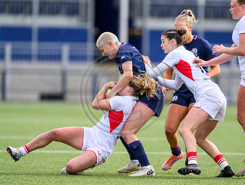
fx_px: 5509
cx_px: 155
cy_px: 84
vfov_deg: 1.9
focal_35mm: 776
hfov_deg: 2.5
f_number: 4
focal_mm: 560
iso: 500
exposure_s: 1/1600
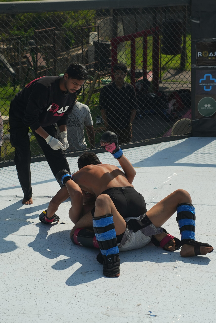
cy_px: 162
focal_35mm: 75
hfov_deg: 18.2
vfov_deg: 27.0
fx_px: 675
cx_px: 108
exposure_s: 1/800
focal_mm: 50
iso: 200
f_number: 4
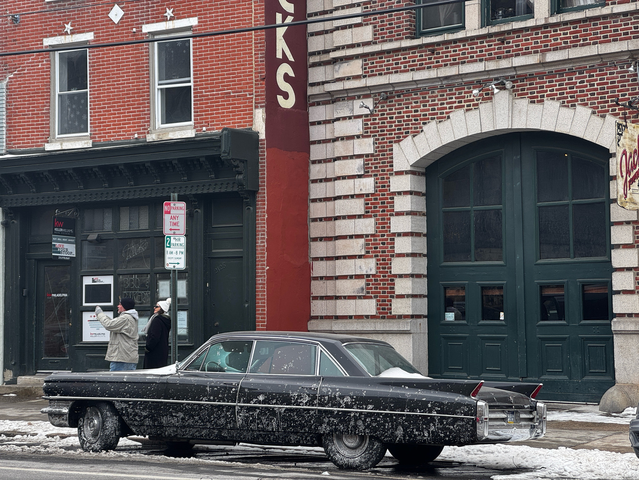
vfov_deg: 19.1
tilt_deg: +3.9
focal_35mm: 77
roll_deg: +0.0
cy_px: 240
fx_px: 1421
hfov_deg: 25.3
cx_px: 320
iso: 25
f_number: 2.8
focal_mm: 9
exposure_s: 1/121
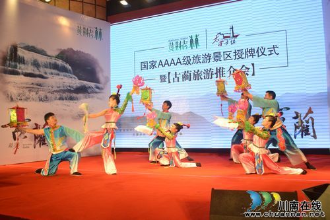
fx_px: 302
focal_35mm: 33
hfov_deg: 57.2
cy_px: 110
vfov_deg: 39.9
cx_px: 165
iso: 400
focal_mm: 22
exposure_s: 1/125
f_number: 5.6
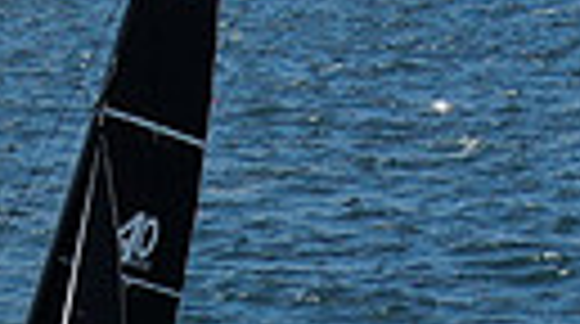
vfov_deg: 5.0
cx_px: 175
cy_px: 668
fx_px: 3623
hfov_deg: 9.1
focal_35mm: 236
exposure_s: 1/1000
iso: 100
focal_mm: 8.6
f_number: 3.8
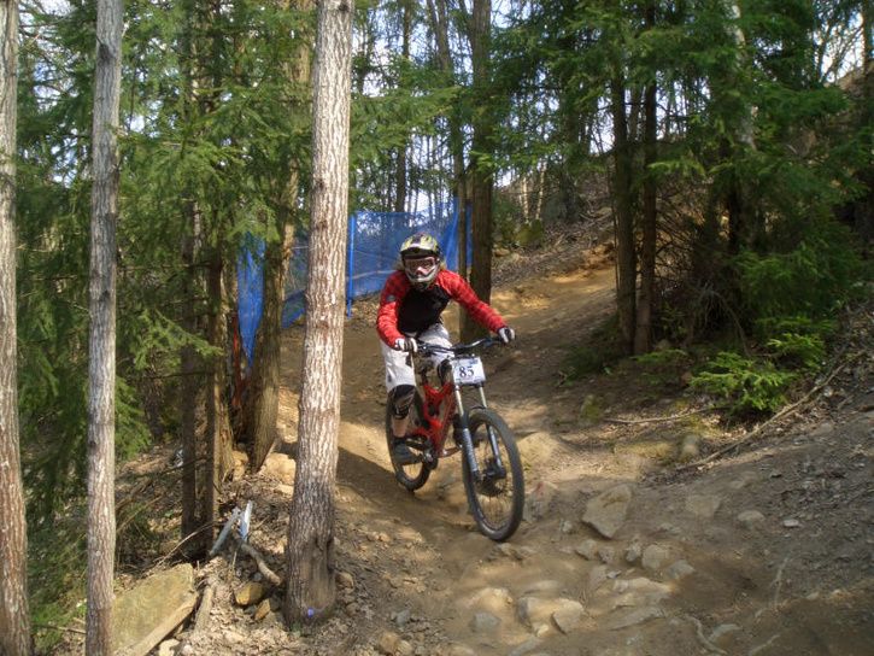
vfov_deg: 39.7
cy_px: 328
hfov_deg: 51.3
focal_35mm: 36
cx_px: 437
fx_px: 909
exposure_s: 1/125
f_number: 4
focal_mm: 4.8
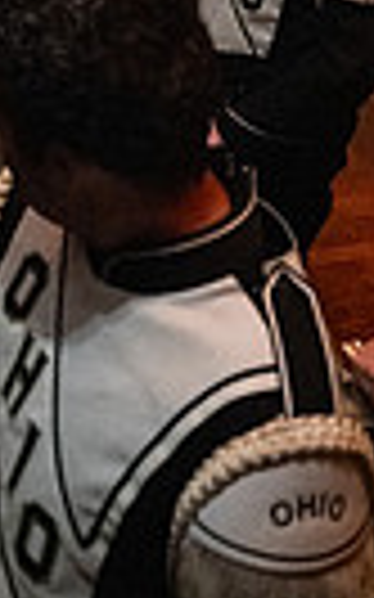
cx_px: -86
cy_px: -225
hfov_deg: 15.1
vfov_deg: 21.9
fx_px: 1355
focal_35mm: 83
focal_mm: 24
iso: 25600
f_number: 2.8
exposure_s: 1/500
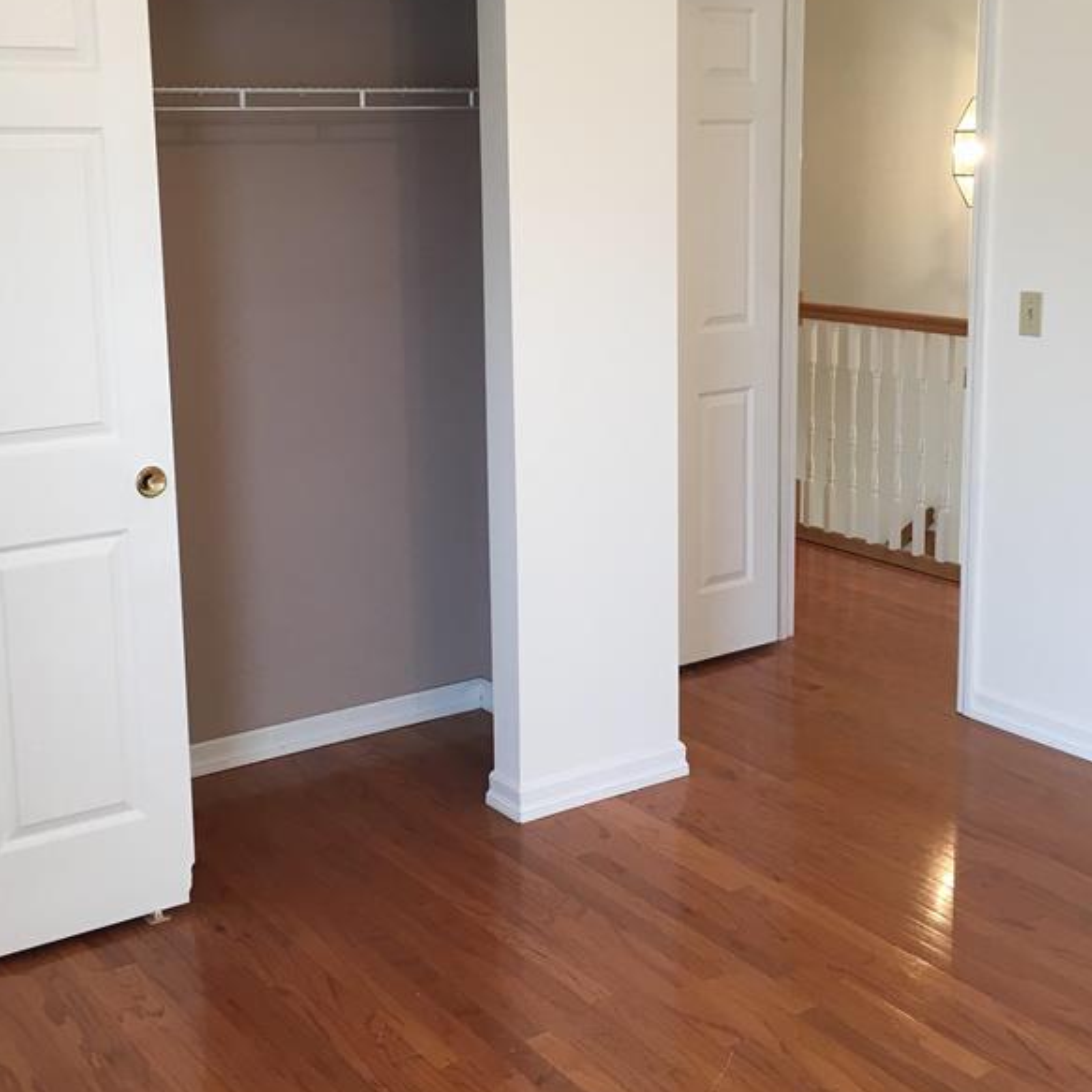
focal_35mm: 45
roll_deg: +1.7
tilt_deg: -11.6
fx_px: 1606
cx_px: 524
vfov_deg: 37.4
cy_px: 453
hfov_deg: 37.5
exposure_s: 1/30
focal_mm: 4.15
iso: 32
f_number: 2.2
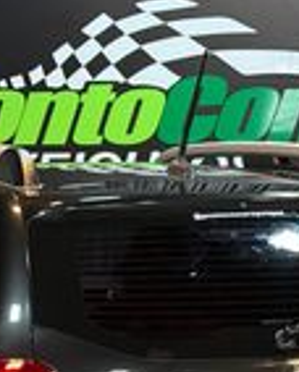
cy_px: 390
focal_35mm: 155
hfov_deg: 10.0
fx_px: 1711
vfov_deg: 12.3
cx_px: 113
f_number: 1.78
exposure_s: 1/40
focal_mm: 6.76
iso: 500
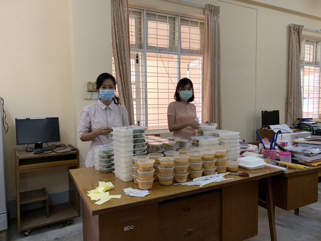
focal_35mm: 26
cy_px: 120
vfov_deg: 53.1
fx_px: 241
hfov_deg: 67.3
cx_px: 160
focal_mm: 4.25
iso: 100
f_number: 1.8
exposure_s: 1/50
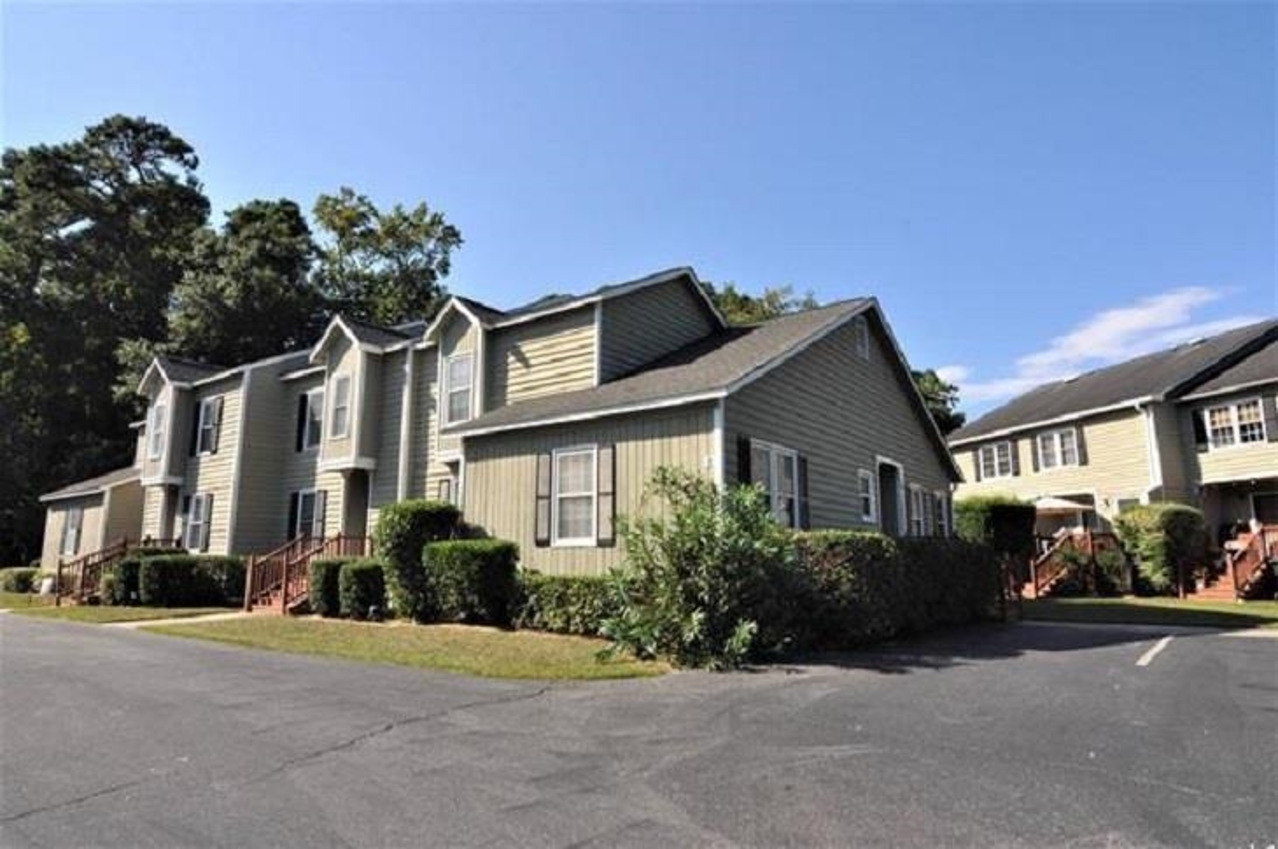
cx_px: 639
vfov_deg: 59.4
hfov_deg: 81.3
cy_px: 424
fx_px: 745
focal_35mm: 21
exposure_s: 1/200
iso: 400
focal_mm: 14
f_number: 16
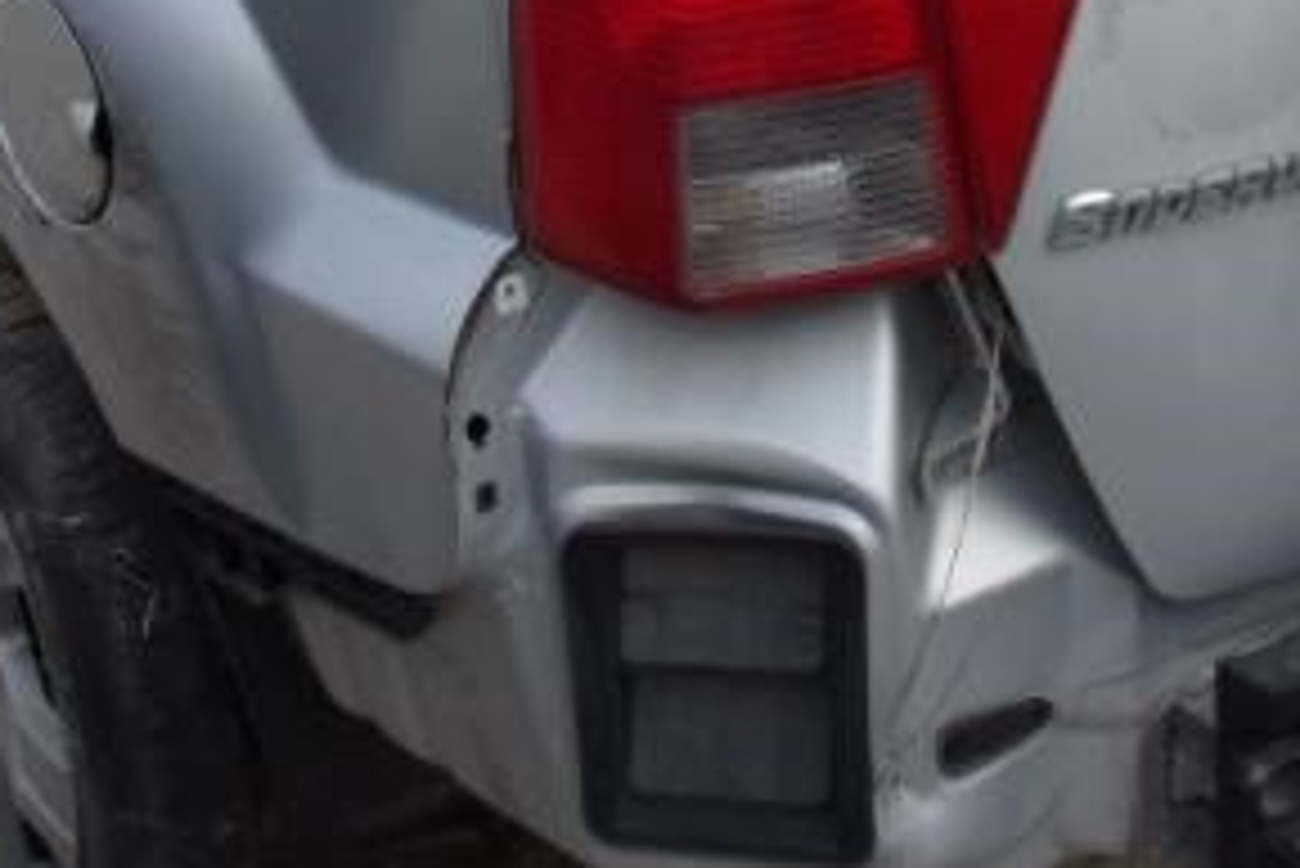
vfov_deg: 18.6
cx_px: 801
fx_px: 2493
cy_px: -189
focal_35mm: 69
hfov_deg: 29.1
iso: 80
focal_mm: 4.3
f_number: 3.3
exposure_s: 1/420
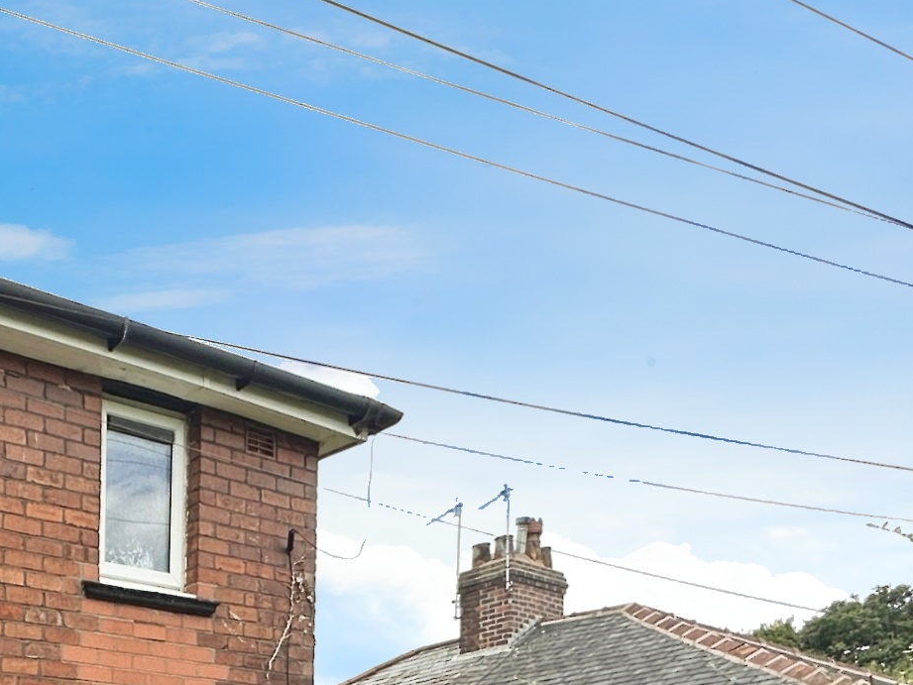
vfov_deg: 24.3
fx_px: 1161
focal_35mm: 44
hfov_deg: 37.4
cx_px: -42
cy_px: 1071
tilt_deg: -3.2
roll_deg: +0.5
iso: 40
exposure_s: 1/463
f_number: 2.2
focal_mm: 2.22
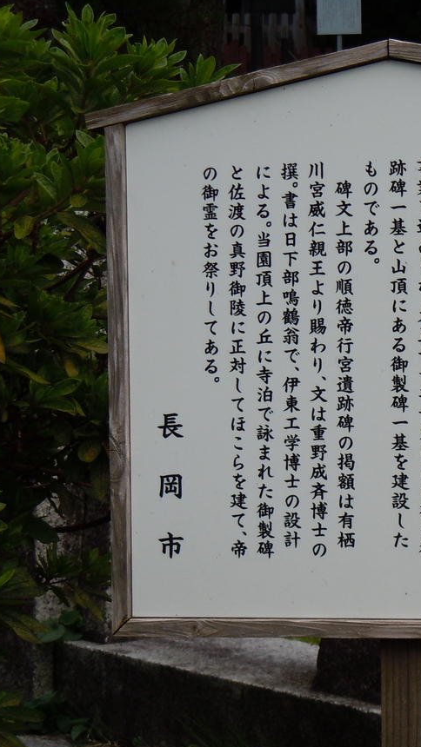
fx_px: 2321
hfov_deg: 10.3
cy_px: 387
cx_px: 426
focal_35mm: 117
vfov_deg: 18.3
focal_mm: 13.9
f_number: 4.3
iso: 100
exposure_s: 1/500
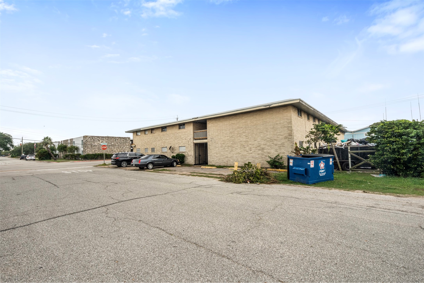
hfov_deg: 96.7
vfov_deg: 73.7
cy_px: 142
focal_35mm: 16
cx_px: 212
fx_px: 188
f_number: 9
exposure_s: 1/25
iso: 800
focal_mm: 16
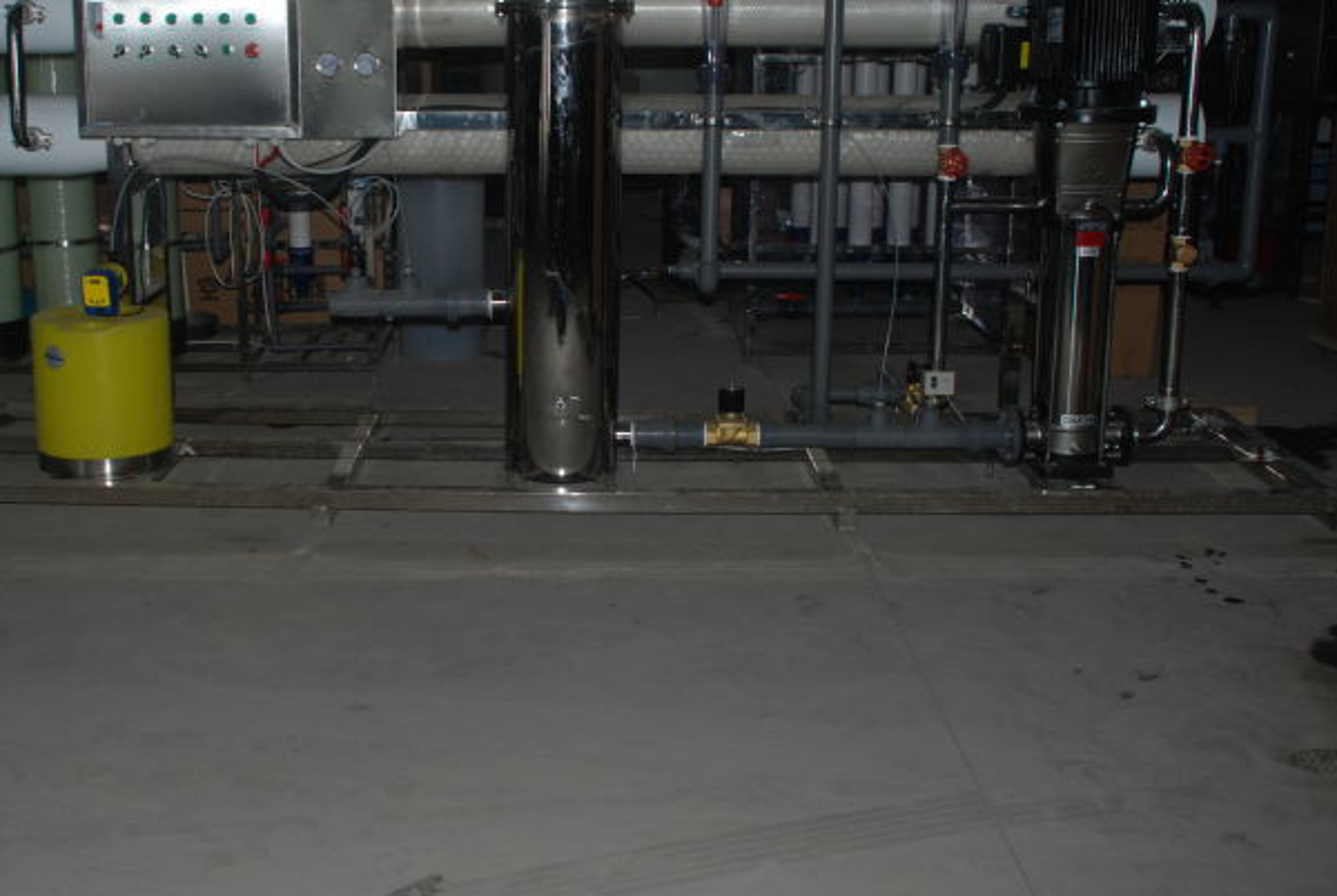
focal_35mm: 40
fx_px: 1488
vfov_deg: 33.3
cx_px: 497
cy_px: 330
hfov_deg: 47.9
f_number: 3.8
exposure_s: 1/60
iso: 200
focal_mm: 20
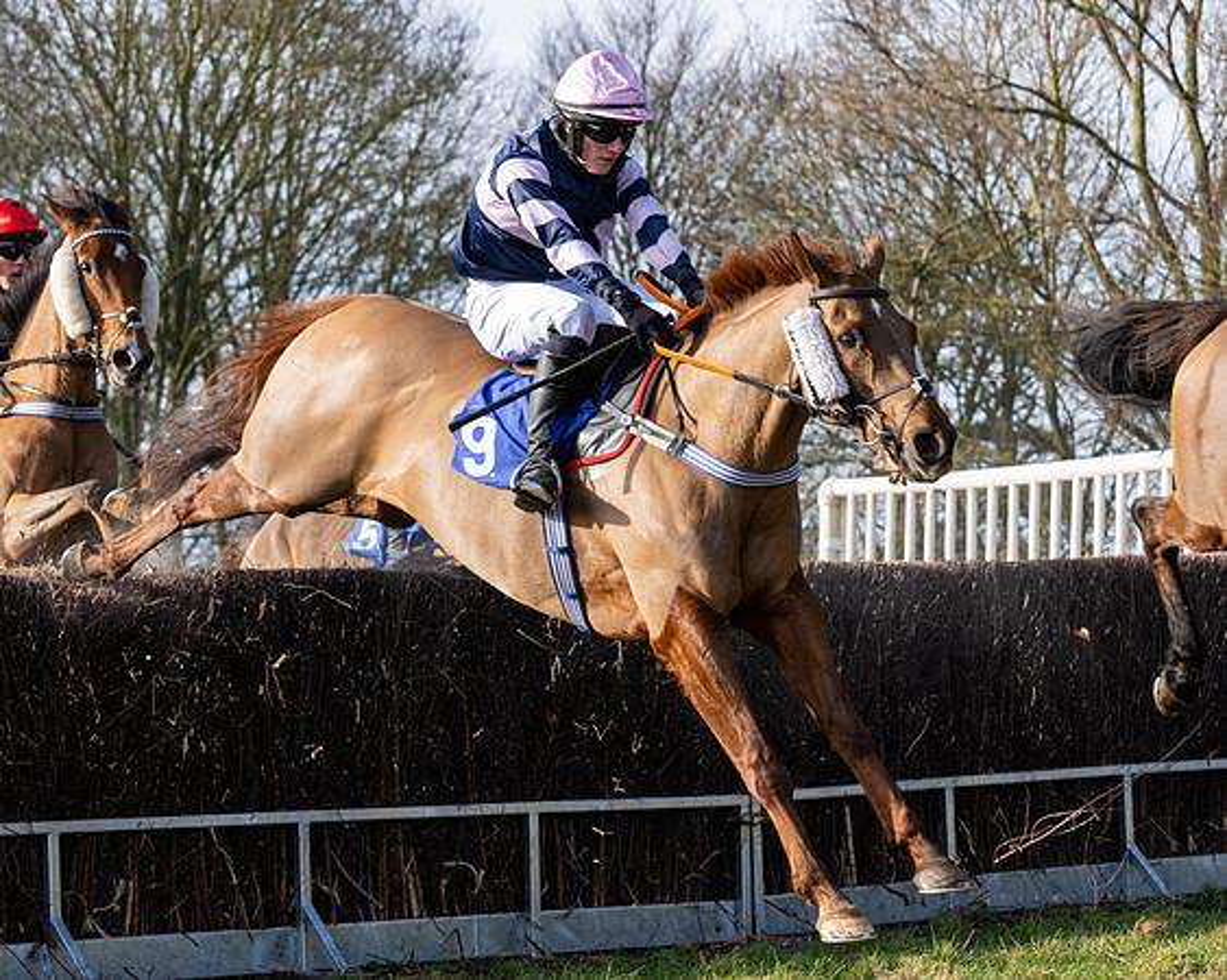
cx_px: 544
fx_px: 4330
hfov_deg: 16.1
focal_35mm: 119
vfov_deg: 12.9
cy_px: 613
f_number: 5
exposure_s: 1/1250
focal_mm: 70
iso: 400
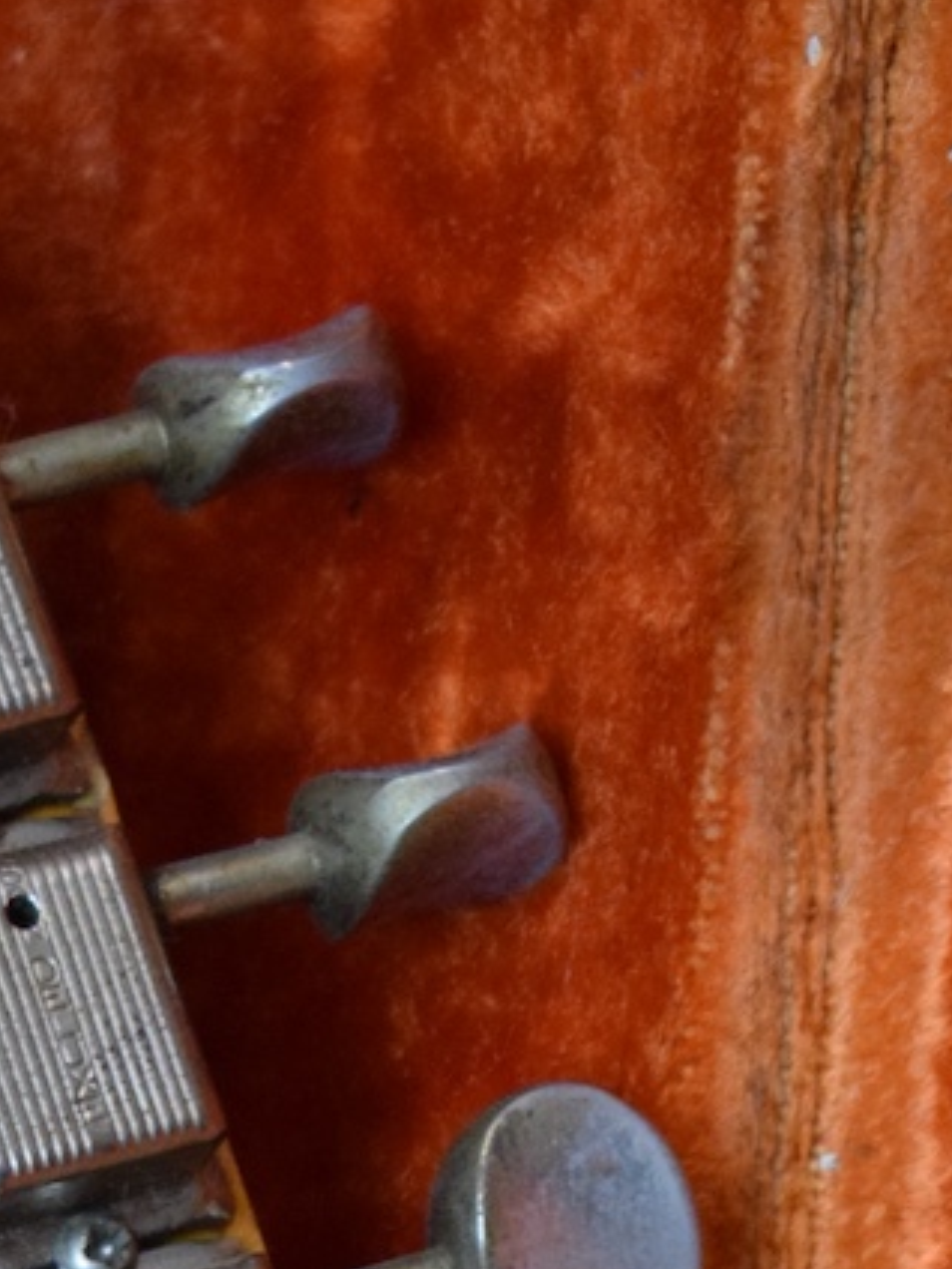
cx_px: -87
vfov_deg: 7.9
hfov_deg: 6.0
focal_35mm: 245
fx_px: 8984
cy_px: 2122
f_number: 5.3
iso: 2500
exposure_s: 1/60
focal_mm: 48
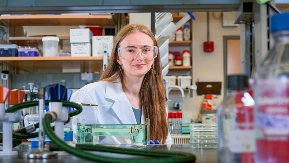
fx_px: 498
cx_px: 138
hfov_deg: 32.4
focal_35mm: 65
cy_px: 93
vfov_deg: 18.5
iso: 400
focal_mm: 59
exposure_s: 1/100
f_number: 5.6
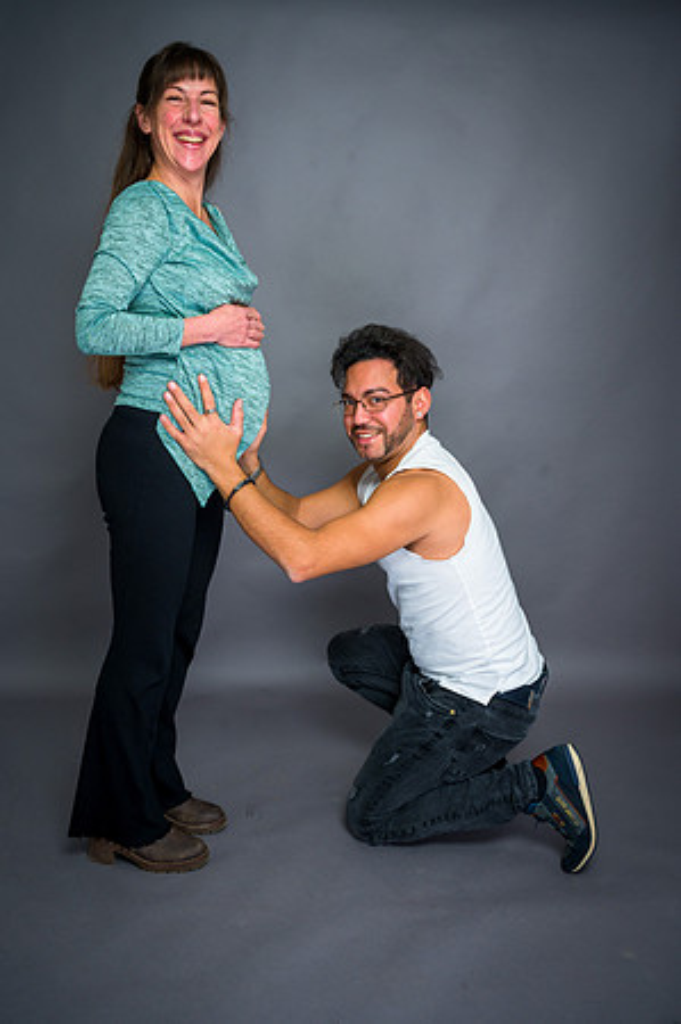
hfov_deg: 39.9
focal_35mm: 33
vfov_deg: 57.3
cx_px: 340
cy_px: 512
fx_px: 938
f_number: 6.3
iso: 200
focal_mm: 33
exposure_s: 1/125
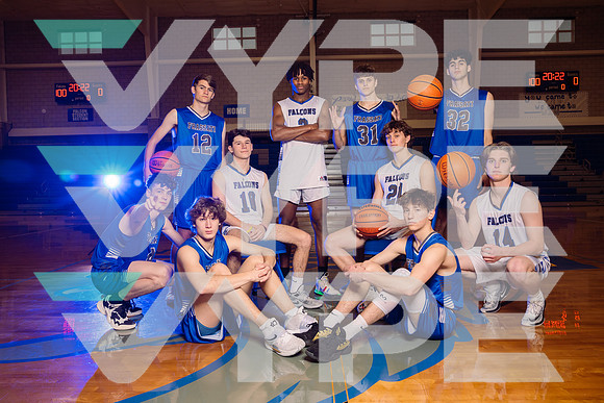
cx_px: 302
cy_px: 202
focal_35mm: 30
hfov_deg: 61.9
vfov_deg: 43.6
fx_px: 503
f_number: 7.1
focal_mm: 30
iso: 400
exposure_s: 1/250
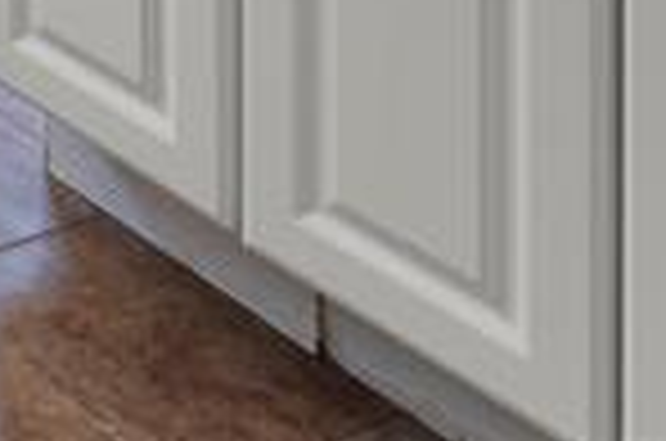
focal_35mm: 104
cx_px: -886
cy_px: -1089
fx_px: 1920
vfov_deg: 9.0
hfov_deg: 14.2
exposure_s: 1/8
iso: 100
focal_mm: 10
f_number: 8
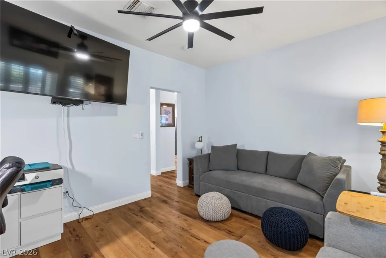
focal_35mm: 17
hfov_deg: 93.3
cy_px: 129
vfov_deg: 70.5
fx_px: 182
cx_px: 193
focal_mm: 17
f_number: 8
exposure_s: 1
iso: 400
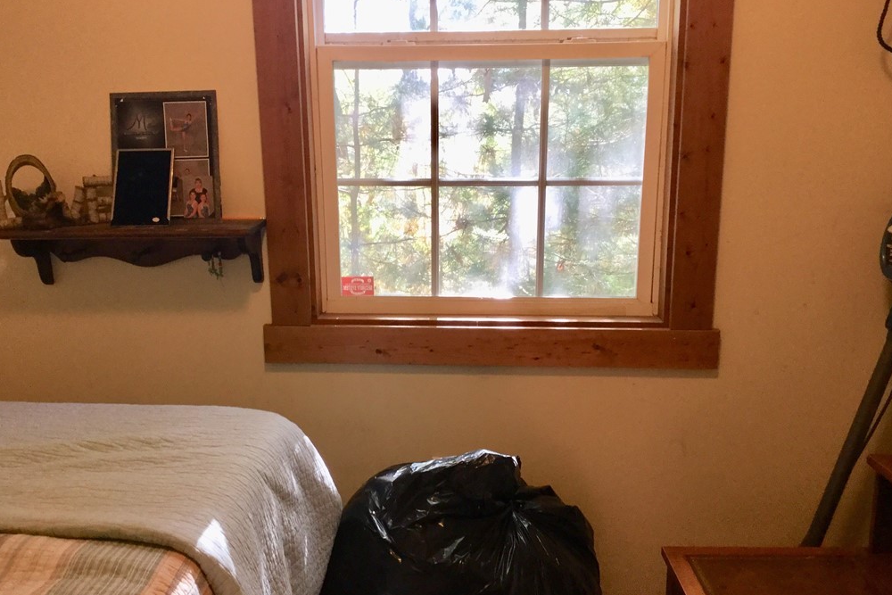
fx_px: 818
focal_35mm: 33
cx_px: 441
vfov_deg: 40.0
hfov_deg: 57.2
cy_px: 323
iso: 64
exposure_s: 1/30
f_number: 2.4
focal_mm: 3.3
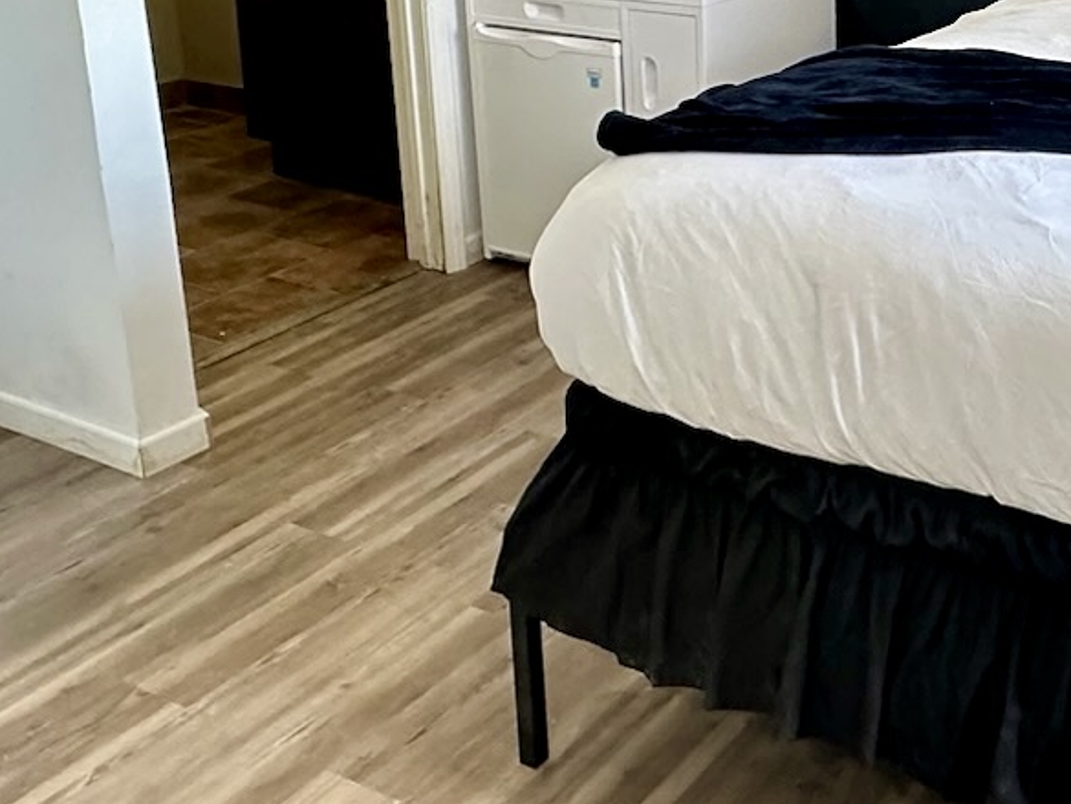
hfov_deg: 36.2
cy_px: 53
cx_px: 990
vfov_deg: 28.3
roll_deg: -0.7
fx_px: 1516
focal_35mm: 49
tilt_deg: -13.6
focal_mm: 2.22
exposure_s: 1/60
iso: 320
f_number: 2.2
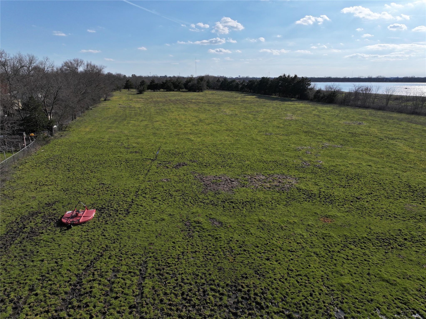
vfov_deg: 56.8
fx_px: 295
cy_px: 160
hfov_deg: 71.6
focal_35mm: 24
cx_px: 213
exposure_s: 1/4000
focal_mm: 12.29
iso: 160
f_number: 2.8
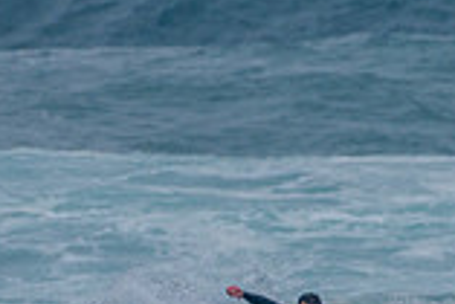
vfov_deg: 0.6
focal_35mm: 2259
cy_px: 397
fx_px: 28577
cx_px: 153
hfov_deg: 0.9
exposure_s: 1/2000
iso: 450
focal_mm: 500
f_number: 5.6
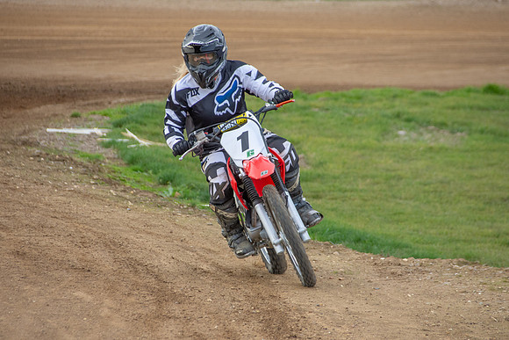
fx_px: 5838
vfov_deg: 3.3
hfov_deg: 5.0
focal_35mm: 413
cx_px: 254
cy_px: 170
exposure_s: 1/400
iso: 400
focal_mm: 250
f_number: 6.3
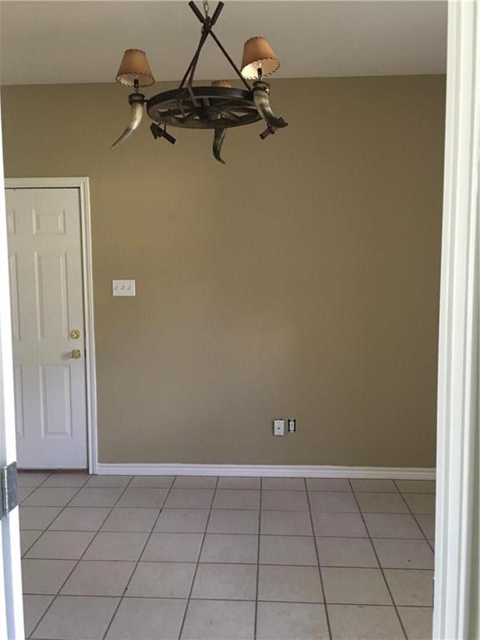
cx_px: 240
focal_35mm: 29
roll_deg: -0.1
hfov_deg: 48.2
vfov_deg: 61.7
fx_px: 536
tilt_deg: -4.0
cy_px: 320
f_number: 2.2
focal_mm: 4.15
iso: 100
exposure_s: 1/10
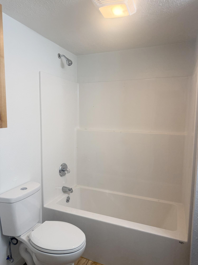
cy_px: 132
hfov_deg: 56.8
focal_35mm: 24
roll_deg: -1.1
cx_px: 99
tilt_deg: -6.4
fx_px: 183
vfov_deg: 71.6
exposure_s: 1/182
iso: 160
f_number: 1.78
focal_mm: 6.76
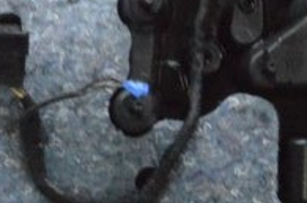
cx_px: -17
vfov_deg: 7.5
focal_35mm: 182
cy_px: 160
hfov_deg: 11.2
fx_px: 1545
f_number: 20
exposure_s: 1/20
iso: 6400
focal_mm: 23
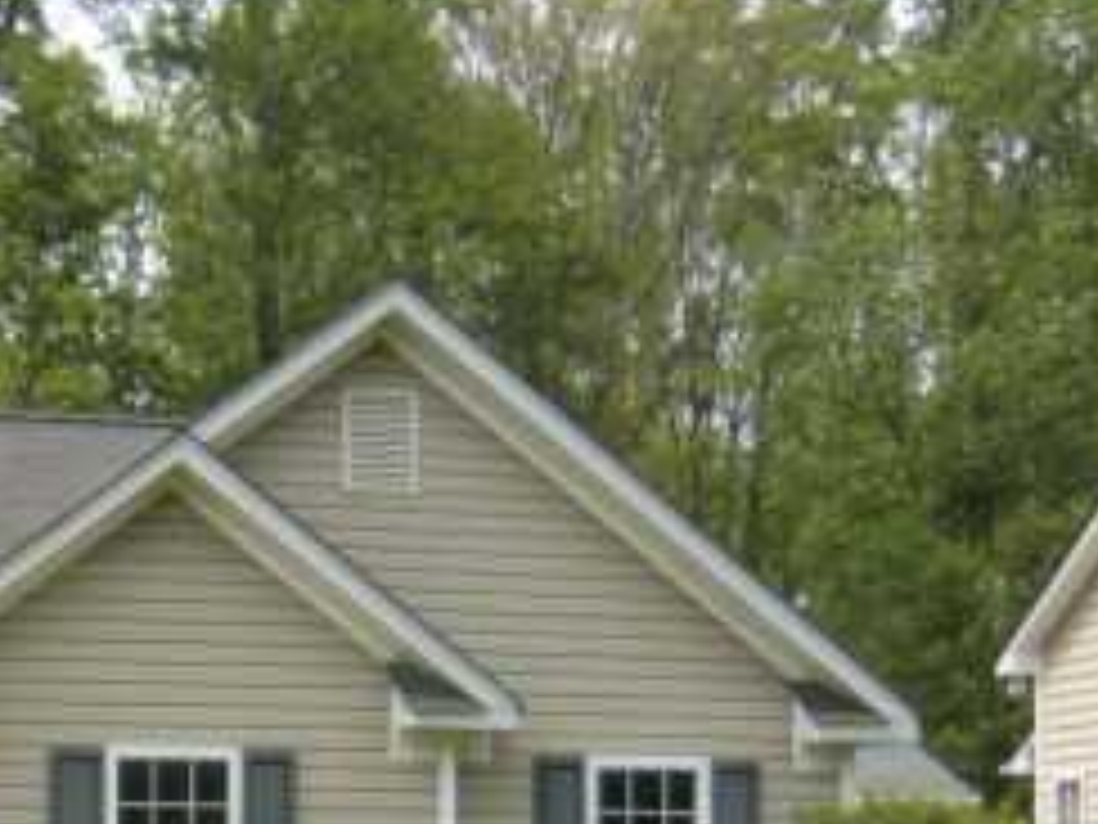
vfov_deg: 22.5
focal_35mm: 63
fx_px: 1998
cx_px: -81
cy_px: 801
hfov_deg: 28.2
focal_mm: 4.3
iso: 64
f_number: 3.2
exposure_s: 1/400
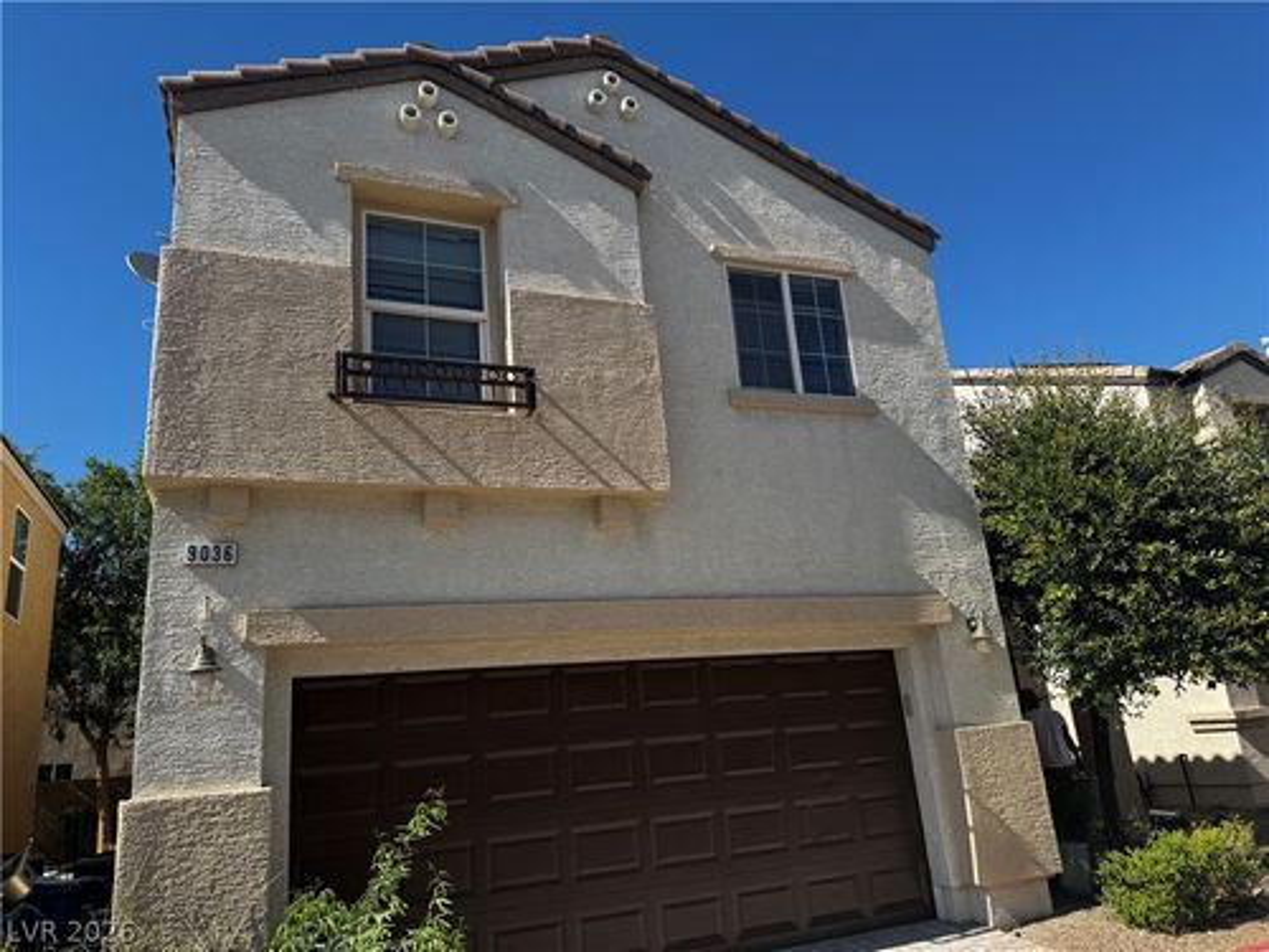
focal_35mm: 24
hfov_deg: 71.6
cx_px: 634
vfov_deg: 56.8
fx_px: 880
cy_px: 476
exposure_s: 1/3247
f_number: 1.78
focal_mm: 6.76
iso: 80
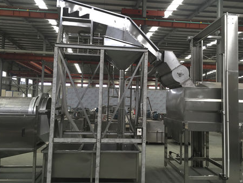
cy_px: 87
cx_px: 127
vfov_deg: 44.2
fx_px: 225
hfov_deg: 56.8
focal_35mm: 32
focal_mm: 4.15
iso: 100
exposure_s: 1/33
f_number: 2.2
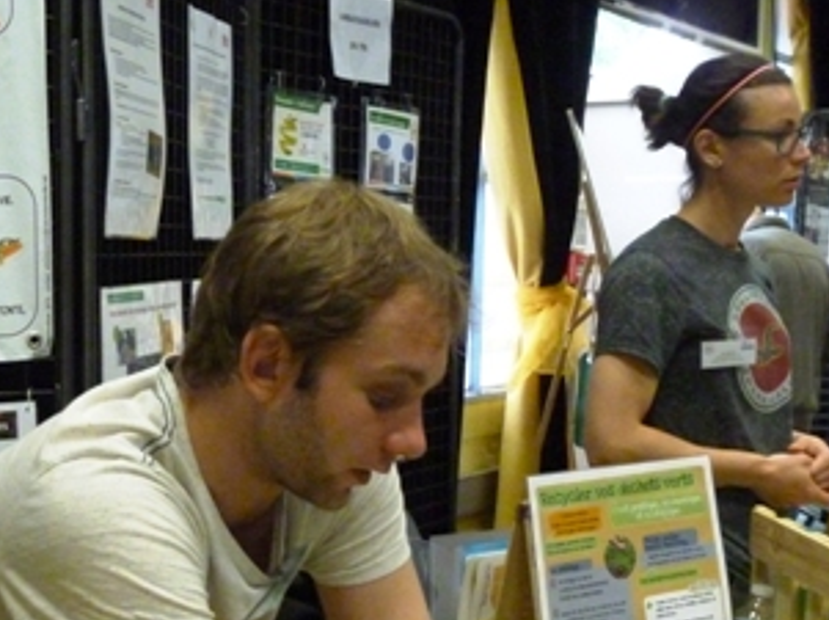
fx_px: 1579
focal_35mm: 66
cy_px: 424
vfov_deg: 22.1
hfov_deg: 28.9
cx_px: 198
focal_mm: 5.6
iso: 800
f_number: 3.4
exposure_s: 1/30
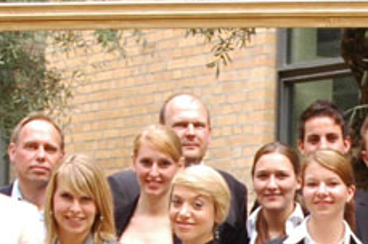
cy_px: 396
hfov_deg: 13.1
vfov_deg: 8.6
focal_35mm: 155
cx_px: 335
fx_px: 1582
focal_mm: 22
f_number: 3.8
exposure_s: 1/160
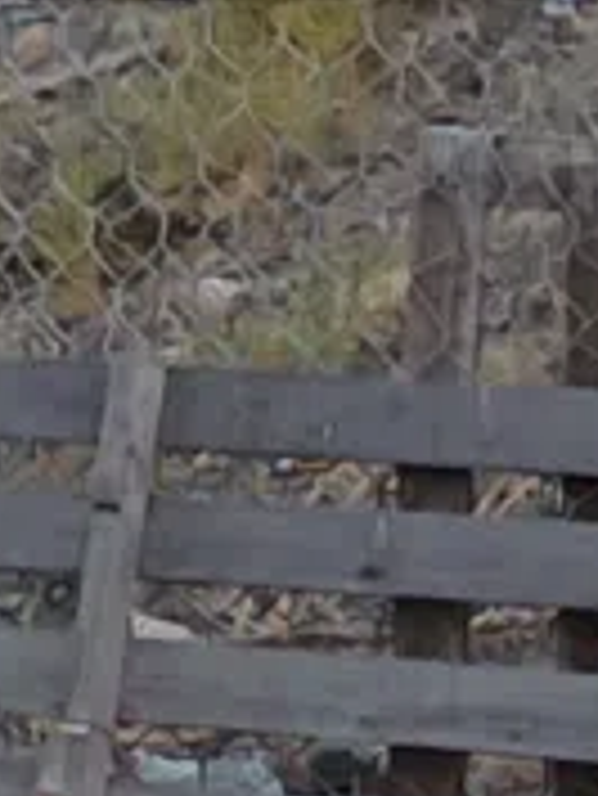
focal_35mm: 301
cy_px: 722
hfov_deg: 4.9
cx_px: -611
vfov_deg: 6.6
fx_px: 6925
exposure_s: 1/50
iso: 592
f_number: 1.75
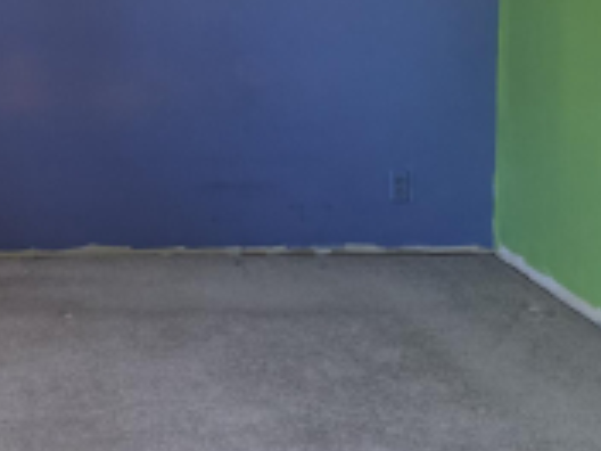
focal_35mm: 91
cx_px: 94
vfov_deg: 15.8
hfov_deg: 21.2
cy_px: -48
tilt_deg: -4.8
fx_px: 1580
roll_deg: -0.5
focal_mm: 6.76
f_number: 1.78
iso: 200
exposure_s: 1/118
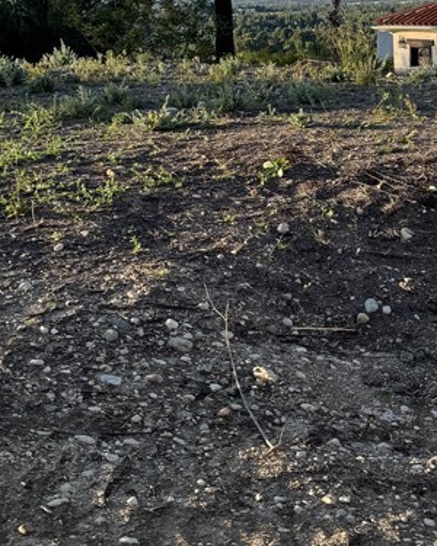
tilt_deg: -6.2
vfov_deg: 28.9
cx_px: 293
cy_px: 111
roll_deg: +4.2
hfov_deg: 23.7
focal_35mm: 64
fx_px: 1035
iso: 80
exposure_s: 1/2252
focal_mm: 6.76
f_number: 1.78
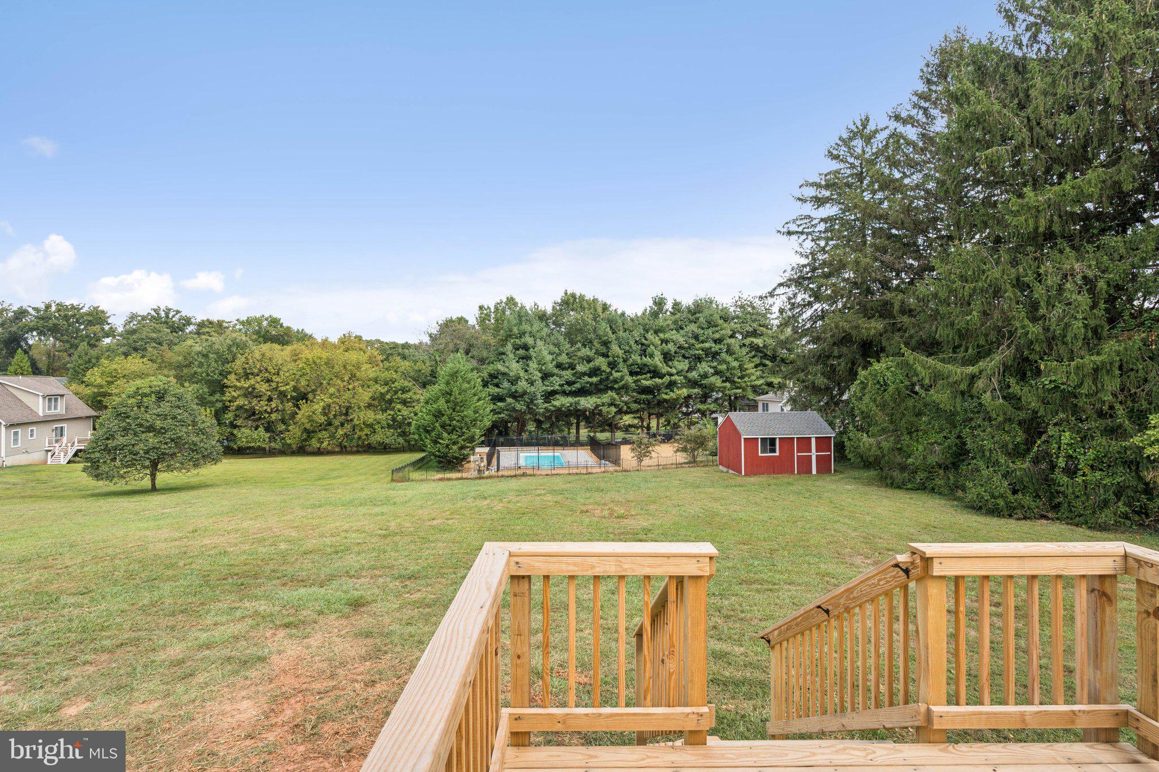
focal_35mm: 16
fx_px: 515
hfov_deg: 96.7
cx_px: 580
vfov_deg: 73.7
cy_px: 386
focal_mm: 16
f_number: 7.1
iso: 400
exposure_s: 1/640
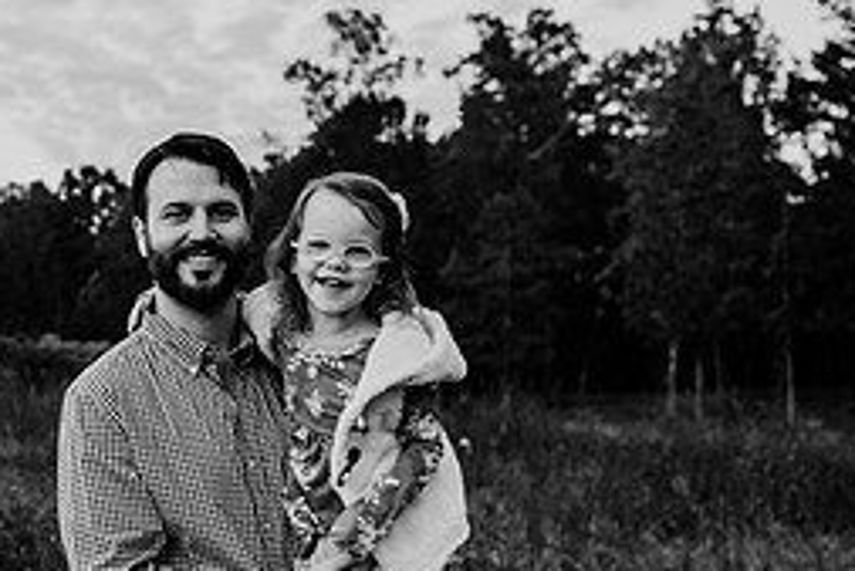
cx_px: 98
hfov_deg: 34.4
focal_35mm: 55
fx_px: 1307
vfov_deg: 24.5
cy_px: 404
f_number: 2.8
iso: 640
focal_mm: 24
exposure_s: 1/320
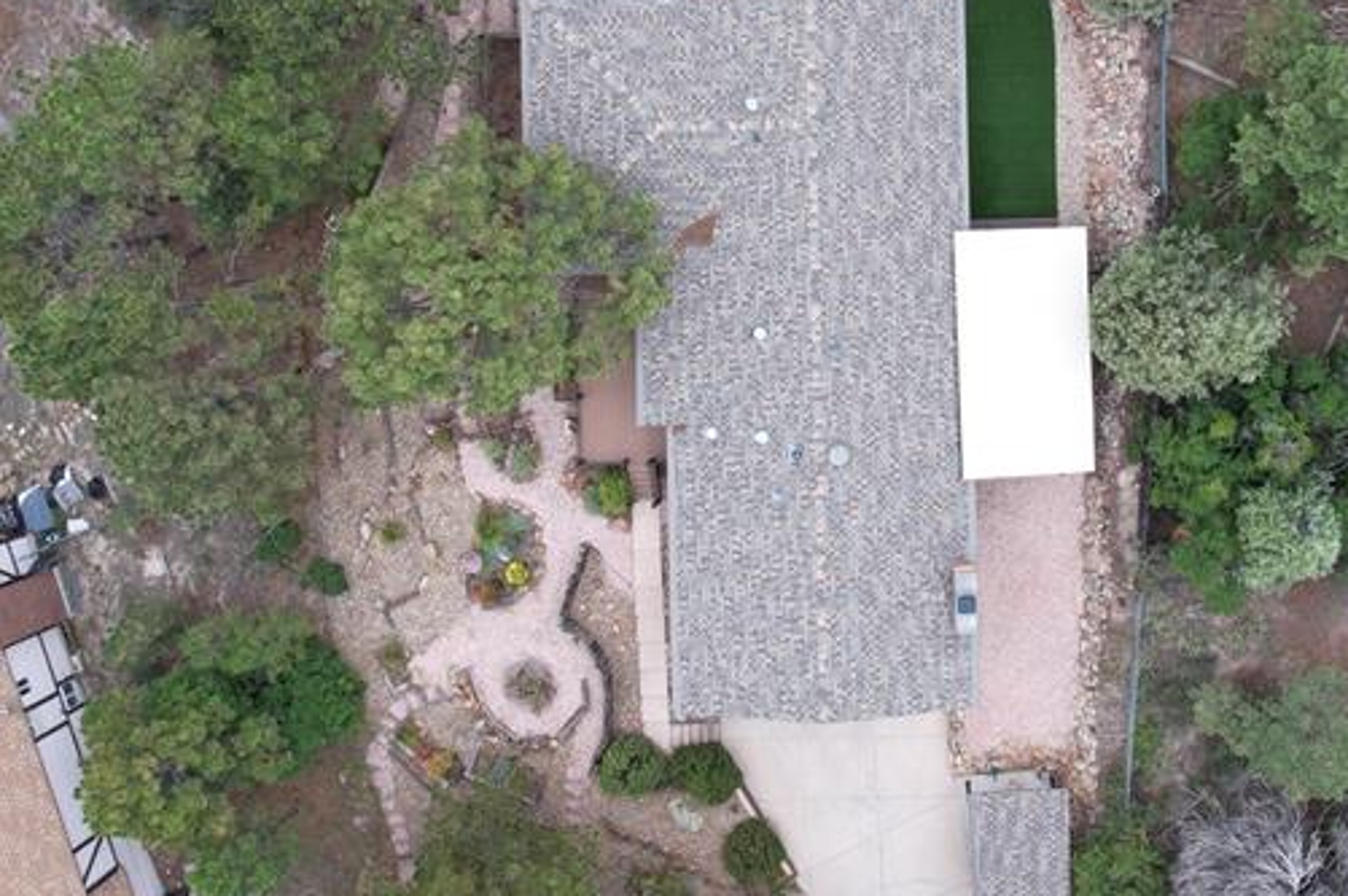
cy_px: 242
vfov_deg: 29.4
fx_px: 1683
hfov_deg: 43.2
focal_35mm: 45
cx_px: 858
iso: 100
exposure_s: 1/125
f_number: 2.8
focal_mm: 8.38
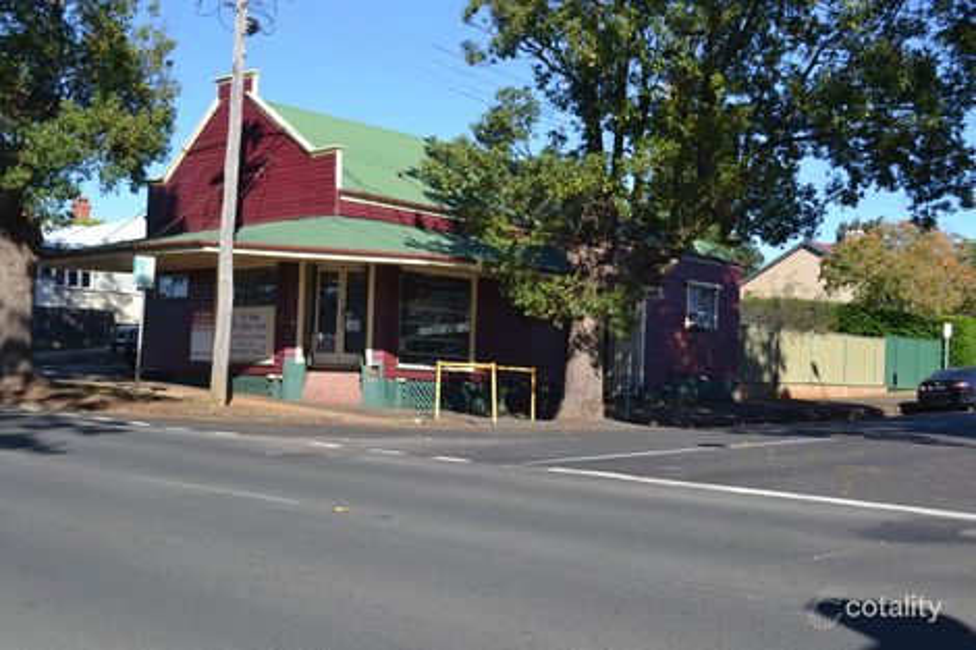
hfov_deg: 46.4
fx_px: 1138
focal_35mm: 42
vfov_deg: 31.9
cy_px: 325
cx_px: 488
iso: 100
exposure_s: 1/200
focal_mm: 28
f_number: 7.1
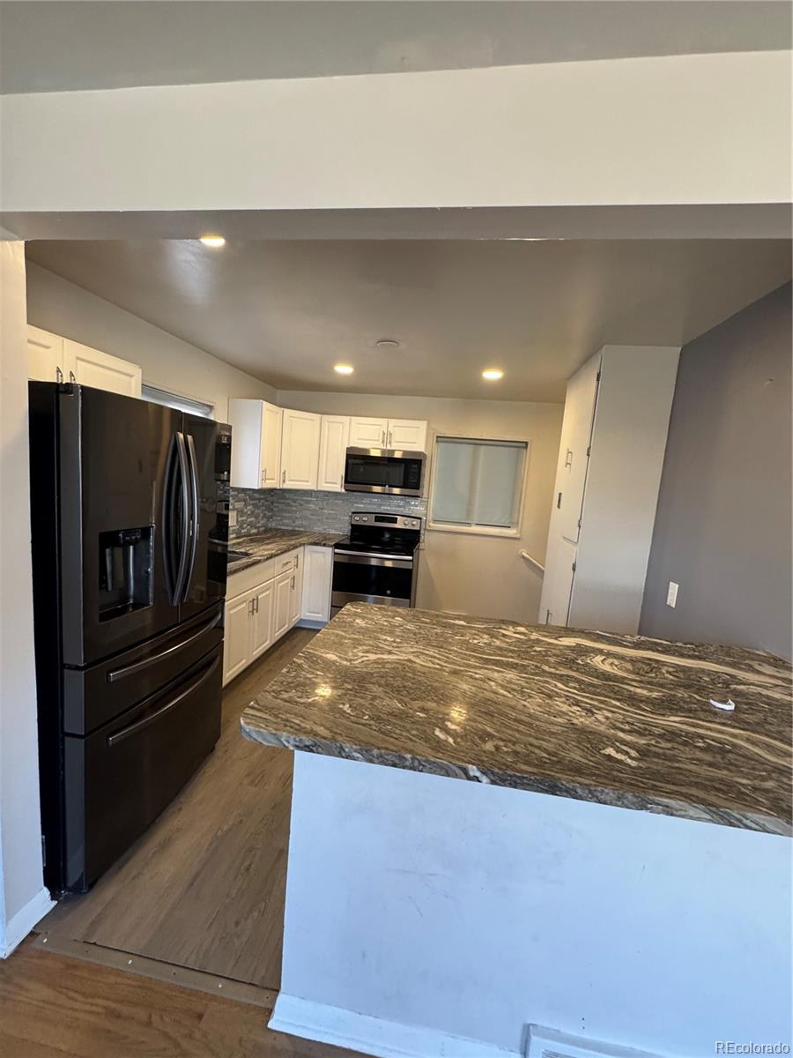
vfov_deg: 102.1
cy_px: 529
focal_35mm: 14
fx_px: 428
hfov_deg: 85.7
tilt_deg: -7.5
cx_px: 396
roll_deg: -3.9
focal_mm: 2.22
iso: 250
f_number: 2.2
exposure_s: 1/120
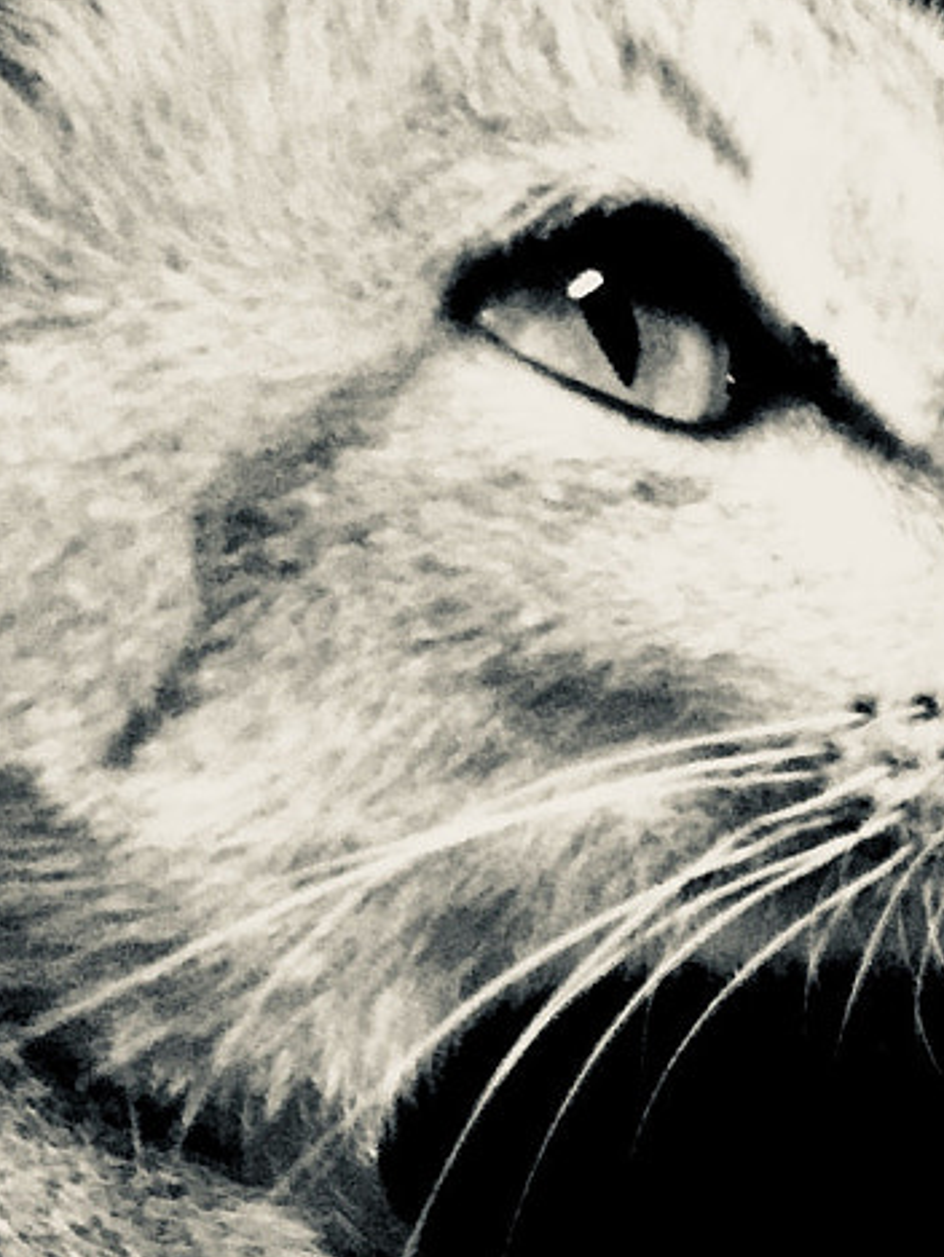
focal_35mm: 99
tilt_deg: -23.9
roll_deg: -0.3
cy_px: 1442
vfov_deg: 18.9
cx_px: 1491
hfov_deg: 13.9
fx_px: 3598
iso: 400
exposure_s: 1/17
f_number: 2.2
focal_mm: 4.15
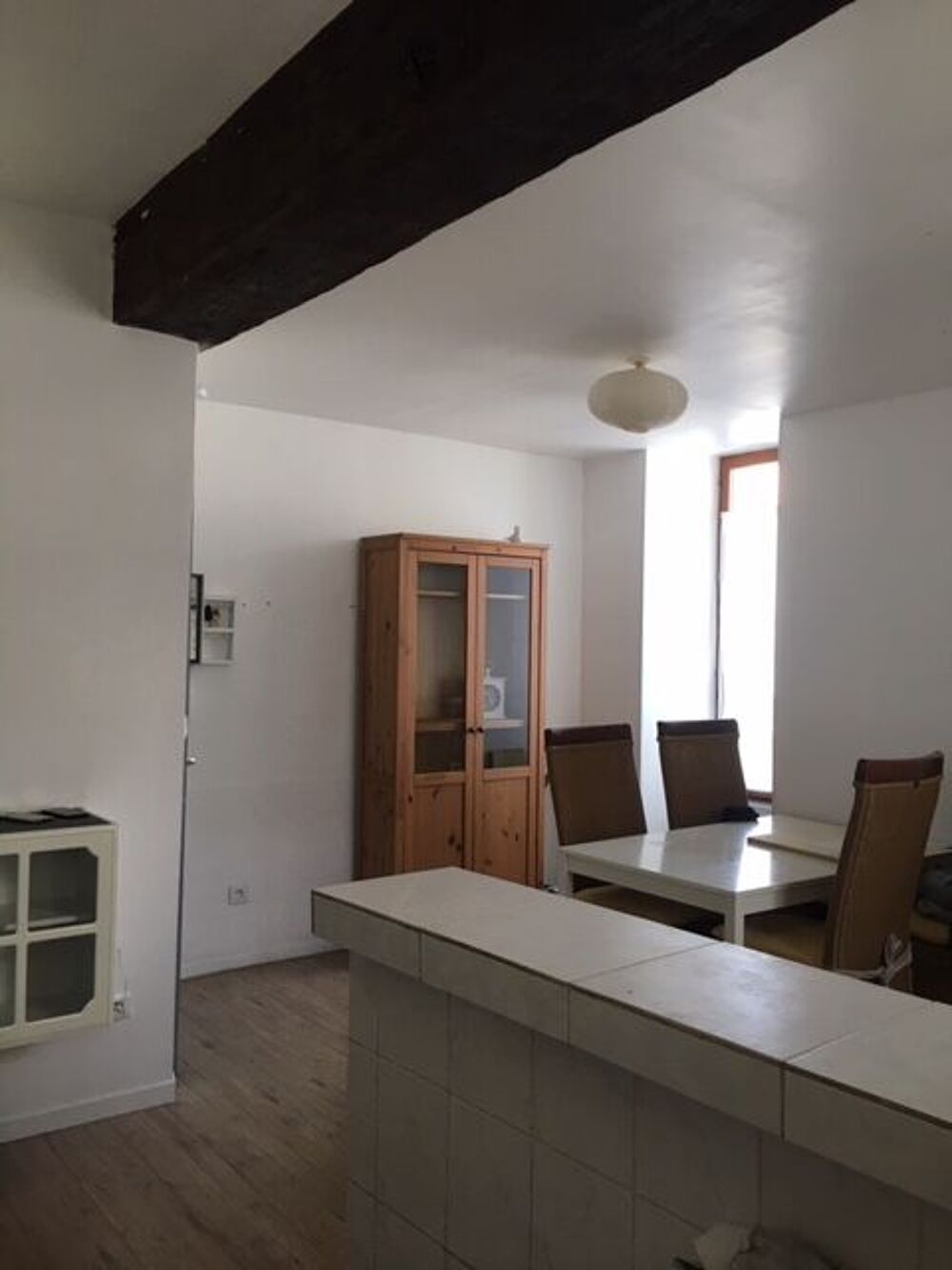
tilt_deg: +0.1
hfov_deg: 48.2
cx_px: 476
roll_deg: -1.9
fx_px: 1063
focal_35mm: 29
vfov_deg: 61.7
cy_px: 635
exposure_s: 1/33
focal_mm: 4.15
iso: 40
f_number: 2.2
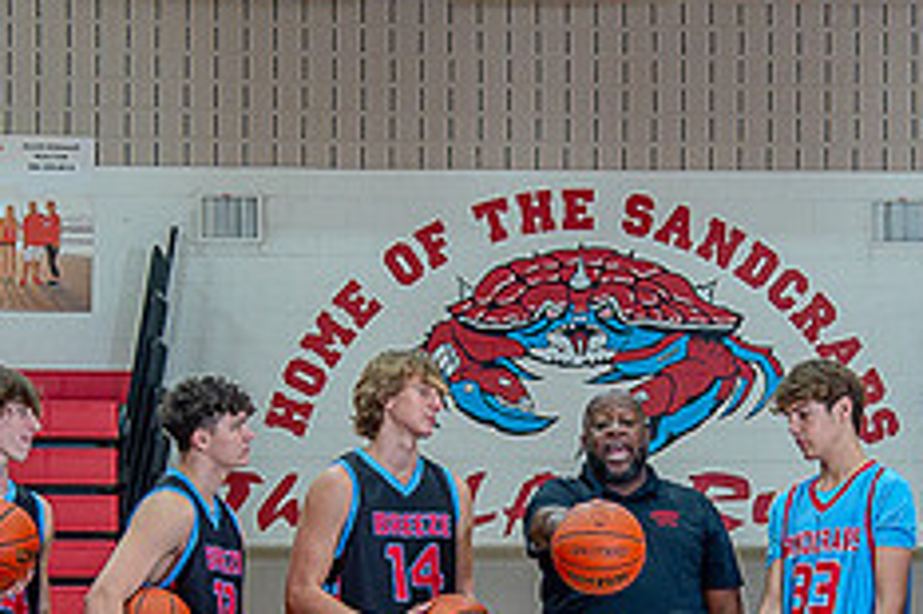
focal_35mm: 142
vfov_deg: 9.6
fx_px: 3638
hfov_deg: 14.4
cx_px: 647
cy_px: 642
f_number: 4
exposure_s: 1/250
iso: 800
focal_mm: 52
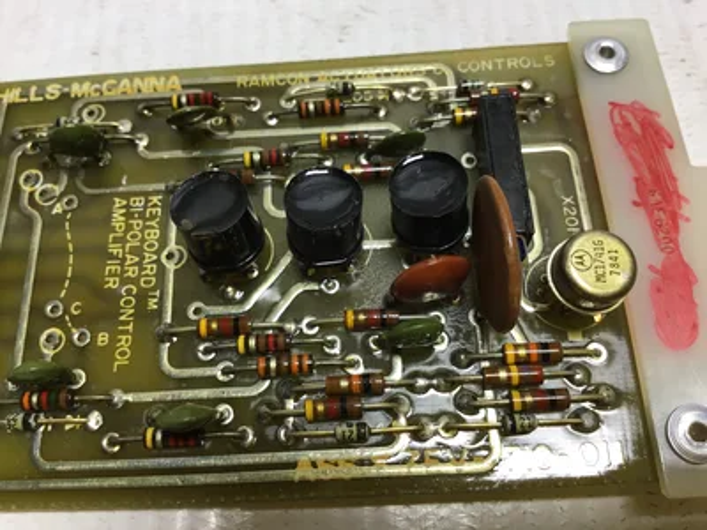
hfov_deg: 58.4
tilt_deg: -67.0
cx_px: 354
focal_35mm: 31
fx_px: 633
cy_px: 265
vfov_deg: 45.4
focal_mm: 3.3
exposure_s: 1/120
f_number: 2.4
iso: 32
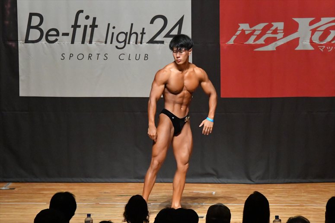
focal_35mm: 255
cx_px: 168
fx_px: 2372
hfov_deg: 8.1
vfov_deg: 5.4
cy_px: 112
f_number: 5.6
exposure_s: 1/400
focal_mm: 170
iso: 12800
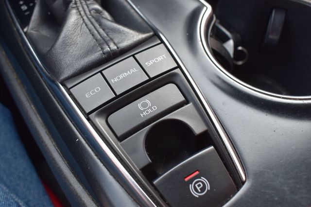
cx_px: 156
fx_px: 324
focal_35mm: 38
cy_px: 104
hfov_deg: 51.3
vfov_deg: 35.5
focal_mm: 25
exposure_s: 1/100
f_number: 9
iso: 400
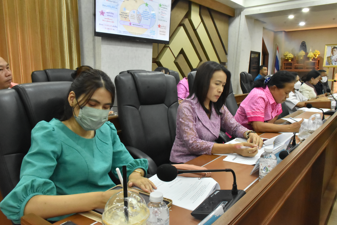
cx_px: 168
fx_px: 253
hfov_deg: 67.4
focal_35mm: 27
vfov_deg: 47.9
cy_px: 112
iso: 3200
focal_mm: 18
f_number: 20
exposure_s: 1/10
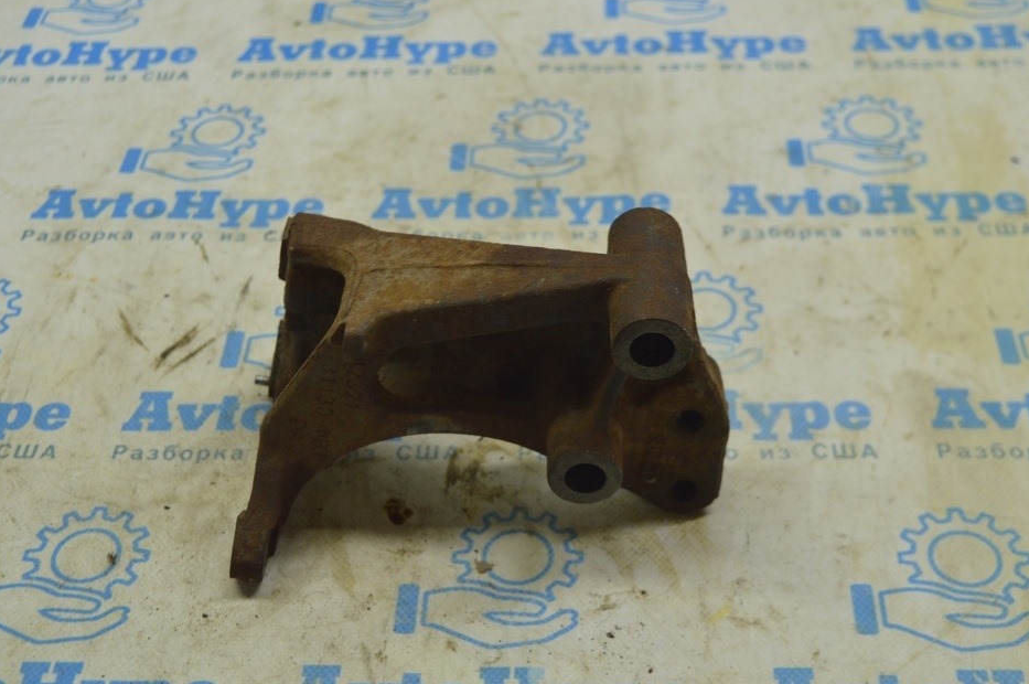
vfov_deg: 24.1
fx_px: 1599
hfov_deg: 35.7
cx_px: 492
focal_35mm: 56
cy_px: 345
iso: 400
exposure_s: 1/40
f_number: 5.6
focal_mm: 34
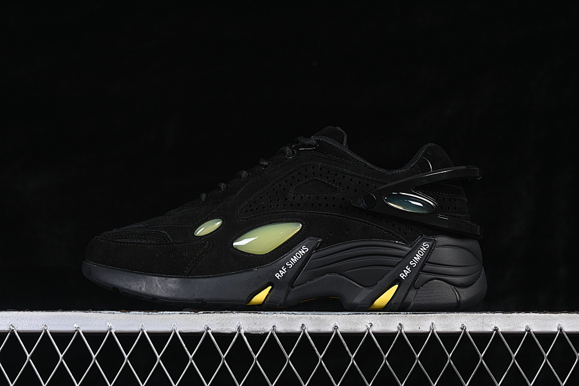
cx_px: 290
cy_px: 193
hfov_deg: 27.0
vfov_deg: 18.2
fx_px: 1206
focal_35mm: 75
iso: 160
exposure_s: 1/60
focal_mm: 50
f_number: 6.3
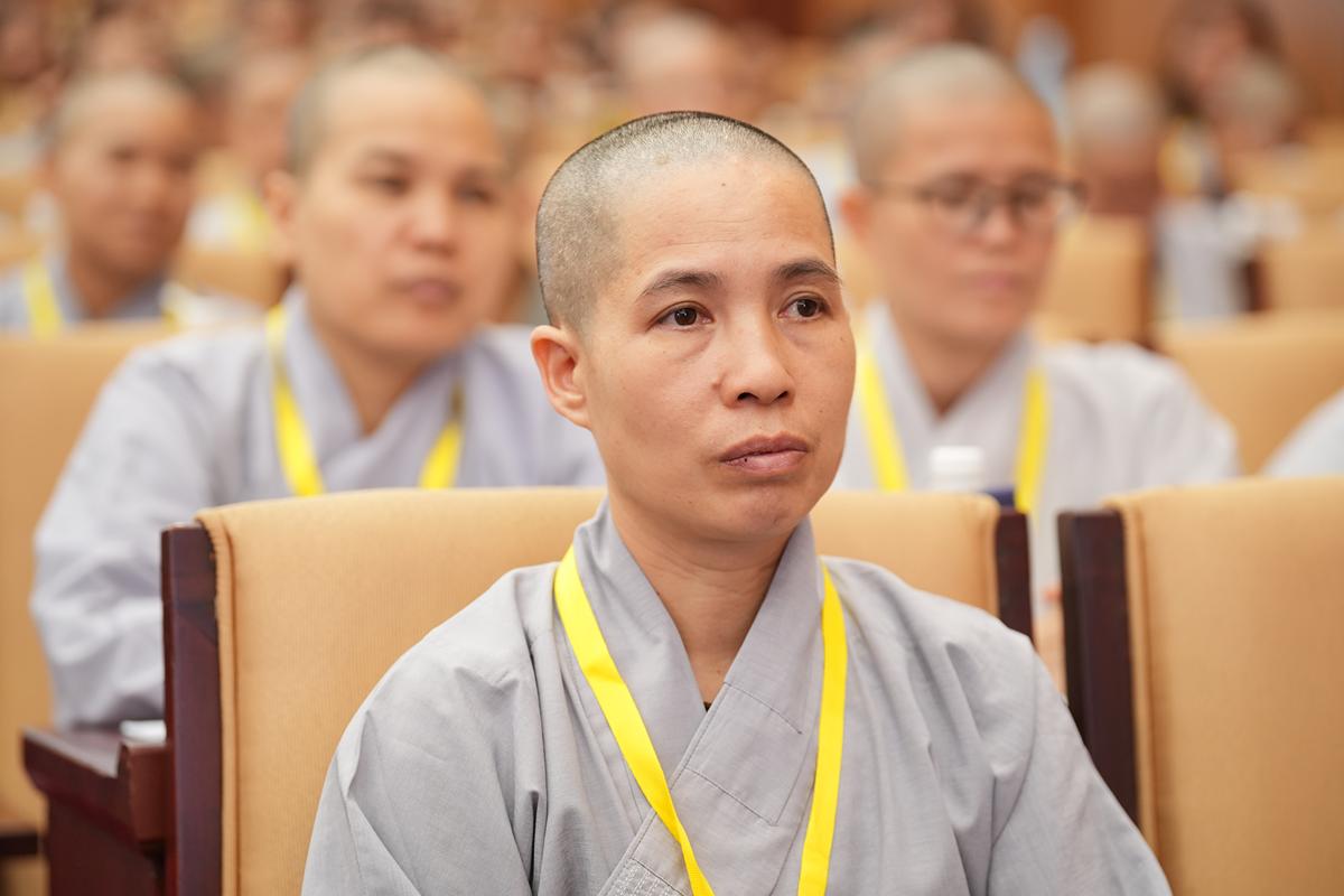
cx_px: 672
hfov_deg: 19.5
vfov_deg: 13.0
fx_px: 3920
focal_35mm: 105
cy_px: 448
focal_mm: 105
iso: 1600
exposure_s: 1/125
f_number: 2.8
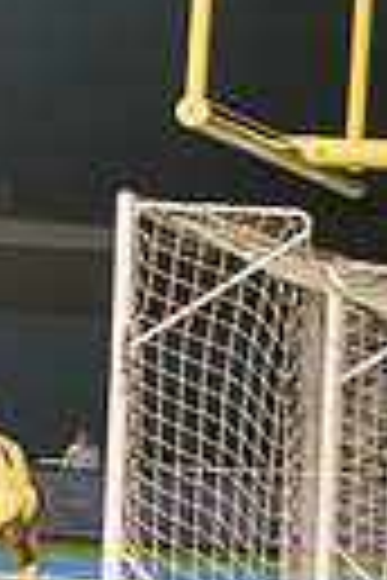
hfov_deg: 4.2
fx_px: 5095
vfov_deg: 6.5
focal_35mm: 316
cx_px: -909
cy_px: 380
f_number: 4
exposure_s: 1/160
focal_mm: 70
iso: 2500
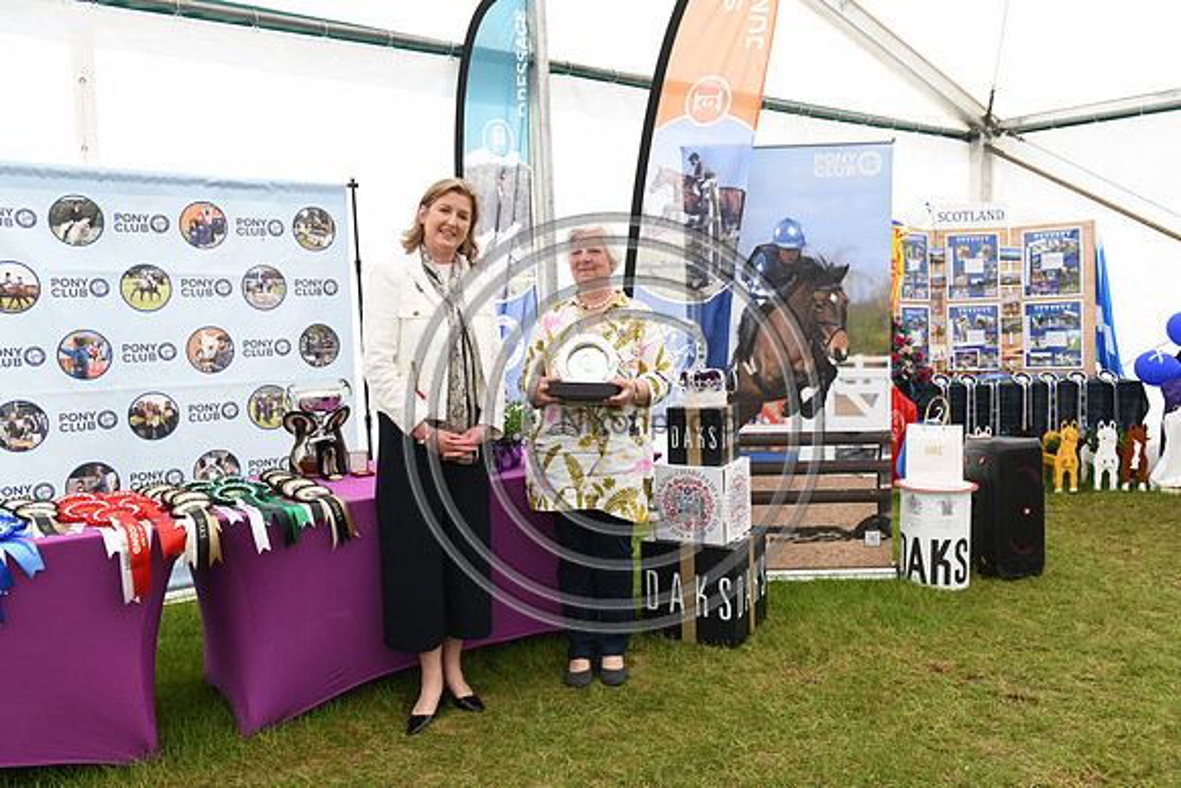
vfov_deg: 45.0
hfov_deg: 63.6
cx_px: 590
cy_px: 394
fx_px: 952
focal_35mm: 29
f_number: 5.6
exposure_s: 1/400
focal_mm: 29
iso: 640
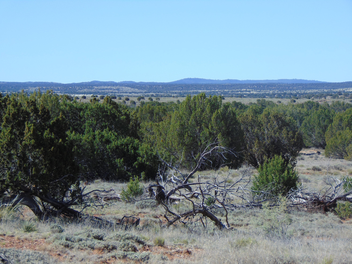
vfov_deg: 9.1
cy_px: 132
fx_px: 1668
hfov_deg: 12.0
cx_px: 176
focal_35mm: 164
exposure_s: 1/500
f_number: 4
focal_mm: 29.5
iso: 80
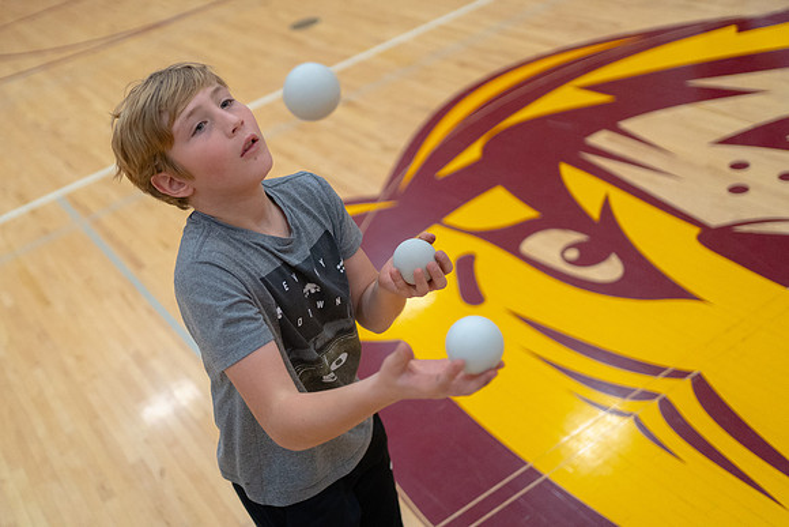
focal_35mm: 42
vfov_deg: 31.6
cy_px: 208
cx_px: 330
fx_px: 928
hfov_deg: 45.9
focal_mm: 35
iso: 3200
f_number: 2
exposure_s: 1/1600
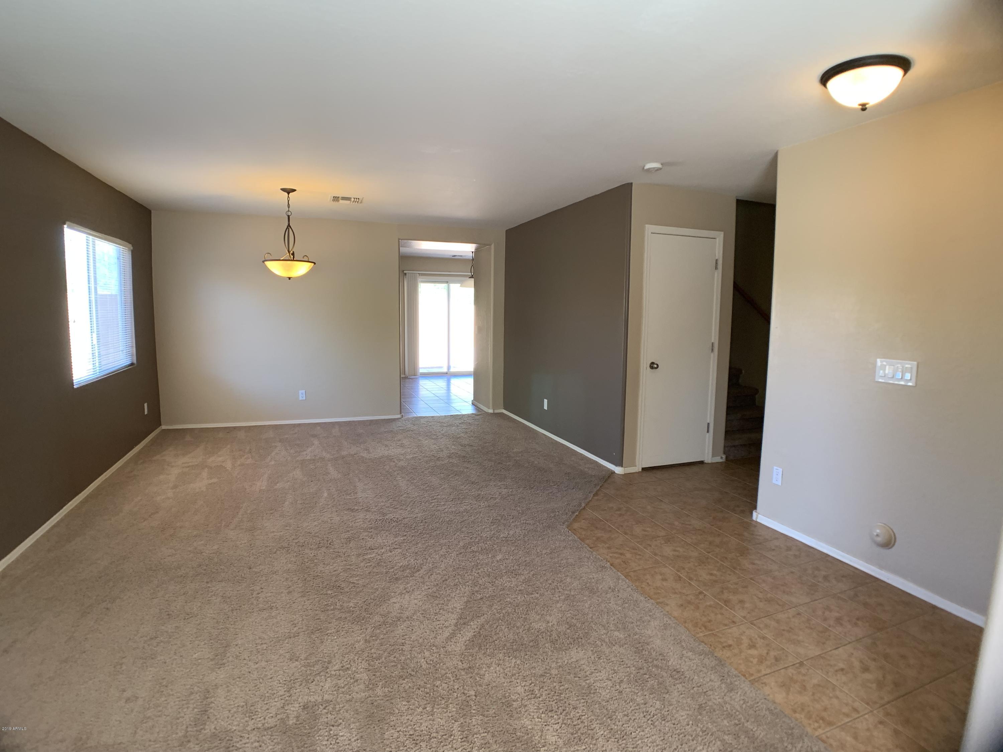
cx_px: 502
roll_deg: -0.6
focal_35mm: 26
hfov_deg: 67.3
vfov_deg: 53.1
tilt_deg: -5.9
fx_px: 753
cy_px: 376
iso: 100
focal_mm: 4.25
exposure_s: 1/60
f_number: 1.8
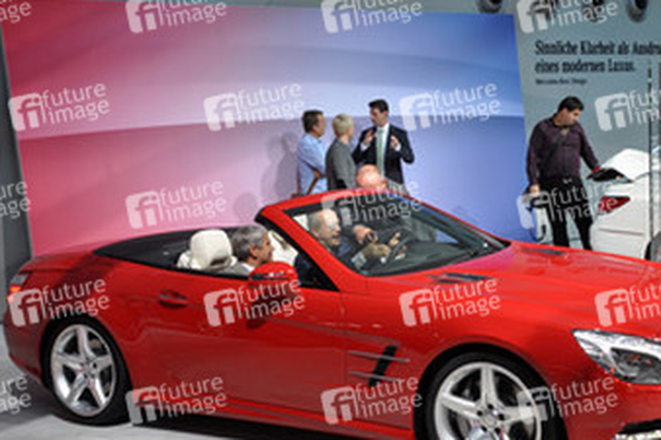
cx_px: 398
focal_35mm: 56
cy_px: 254
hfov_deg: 35.5
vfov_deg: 24.1
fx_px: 1028
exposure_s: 1/80
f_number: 4.5
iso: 400
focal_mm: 28
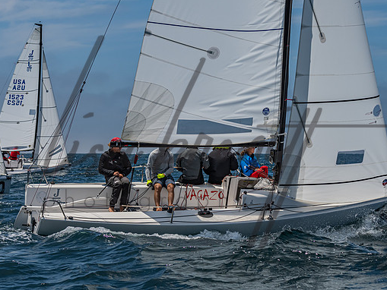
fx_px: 1308
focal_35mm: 117
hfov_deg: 16.8
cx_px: 174
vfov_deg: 12.7
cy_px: 143
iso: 400
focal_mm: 90
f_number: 6.3
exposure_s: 1/3200
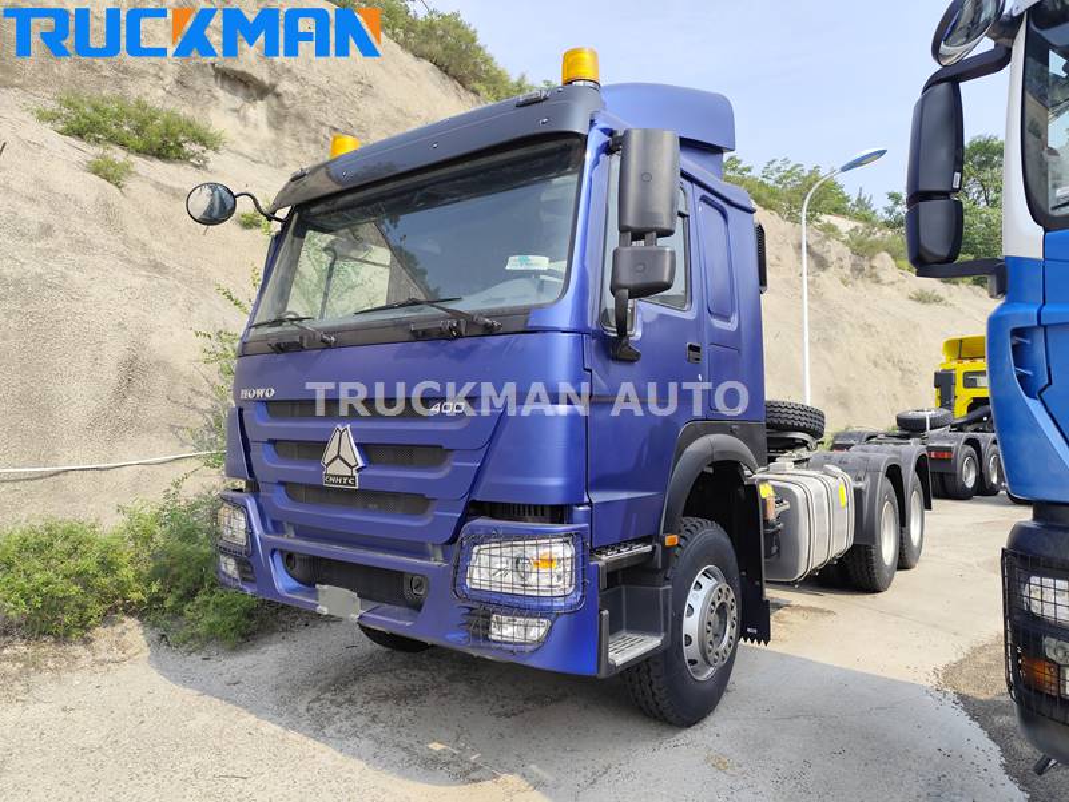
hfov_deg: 73.9
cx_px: 534
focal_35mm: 23
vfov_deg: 58.9
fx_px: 710
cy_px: 401
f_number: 1.65
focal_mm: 6.14
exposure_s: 1/699
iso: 50
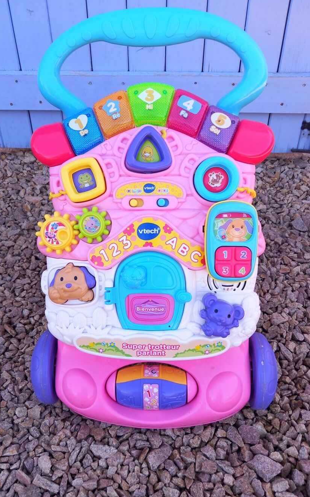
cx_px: 143
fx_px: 392
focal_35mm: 29
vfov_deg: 64.6
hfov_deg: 43.1
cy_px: 248
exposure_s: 1/100
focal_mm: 4
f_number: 1.8
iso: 40
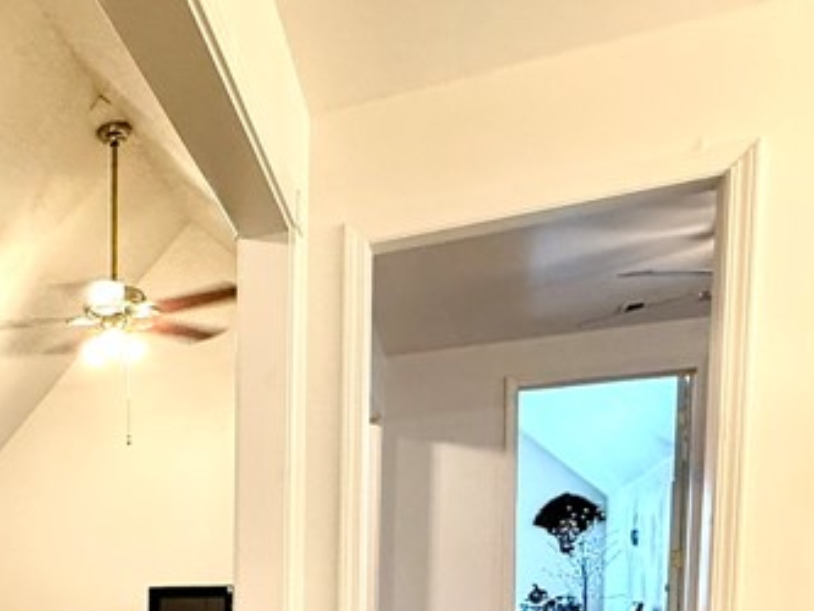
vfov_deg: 29.9
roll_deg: +1.7
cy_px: 684
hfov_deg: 35.9
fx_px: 1012
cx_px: -122
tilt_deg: -4.3
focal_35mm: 43
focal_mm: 2.22
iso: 320
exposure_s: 1/60
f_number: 2.2
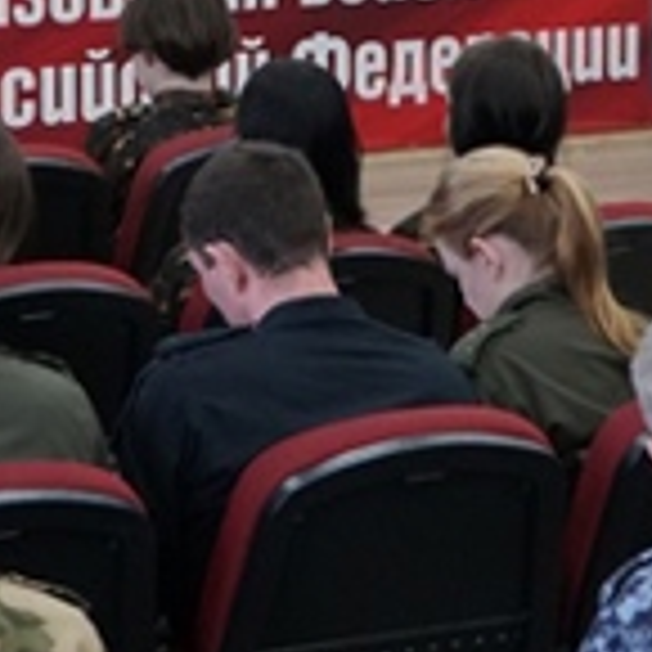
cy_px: -184
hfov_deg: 10.1
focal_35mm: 172
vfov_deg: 10.0
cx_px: 135
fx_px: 3665
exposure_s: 1/160
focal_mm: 26
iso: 1250
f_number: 4
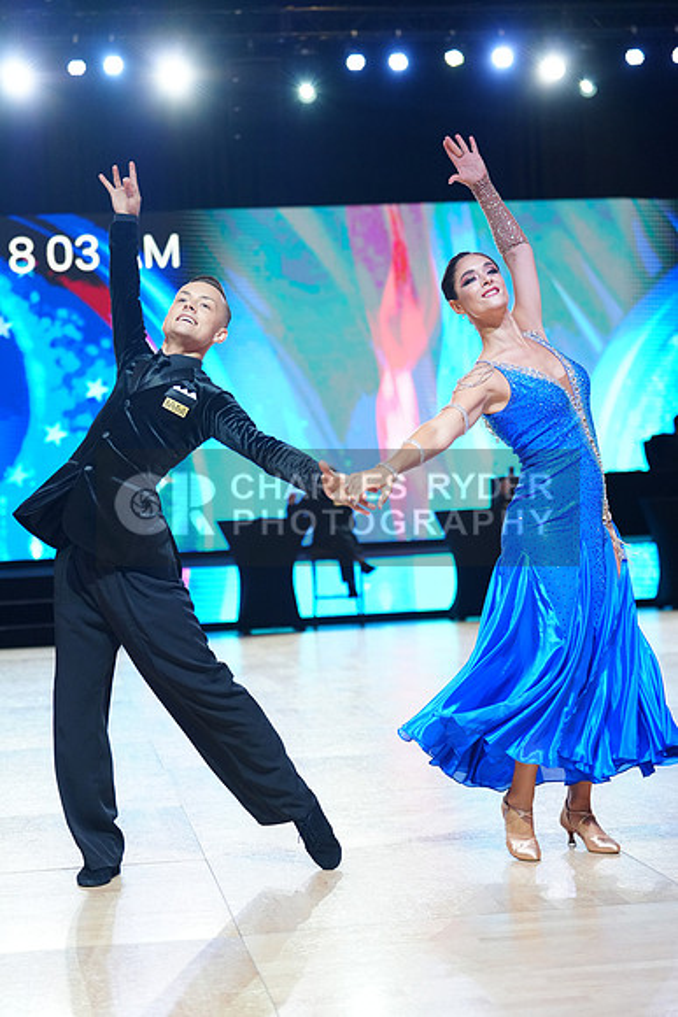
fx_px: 1976
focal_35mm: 70
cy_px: 508
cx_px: 339
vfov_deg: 28.8
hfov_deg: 19.5
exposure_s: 1/500
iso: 2000
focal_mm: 70
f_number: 2.8
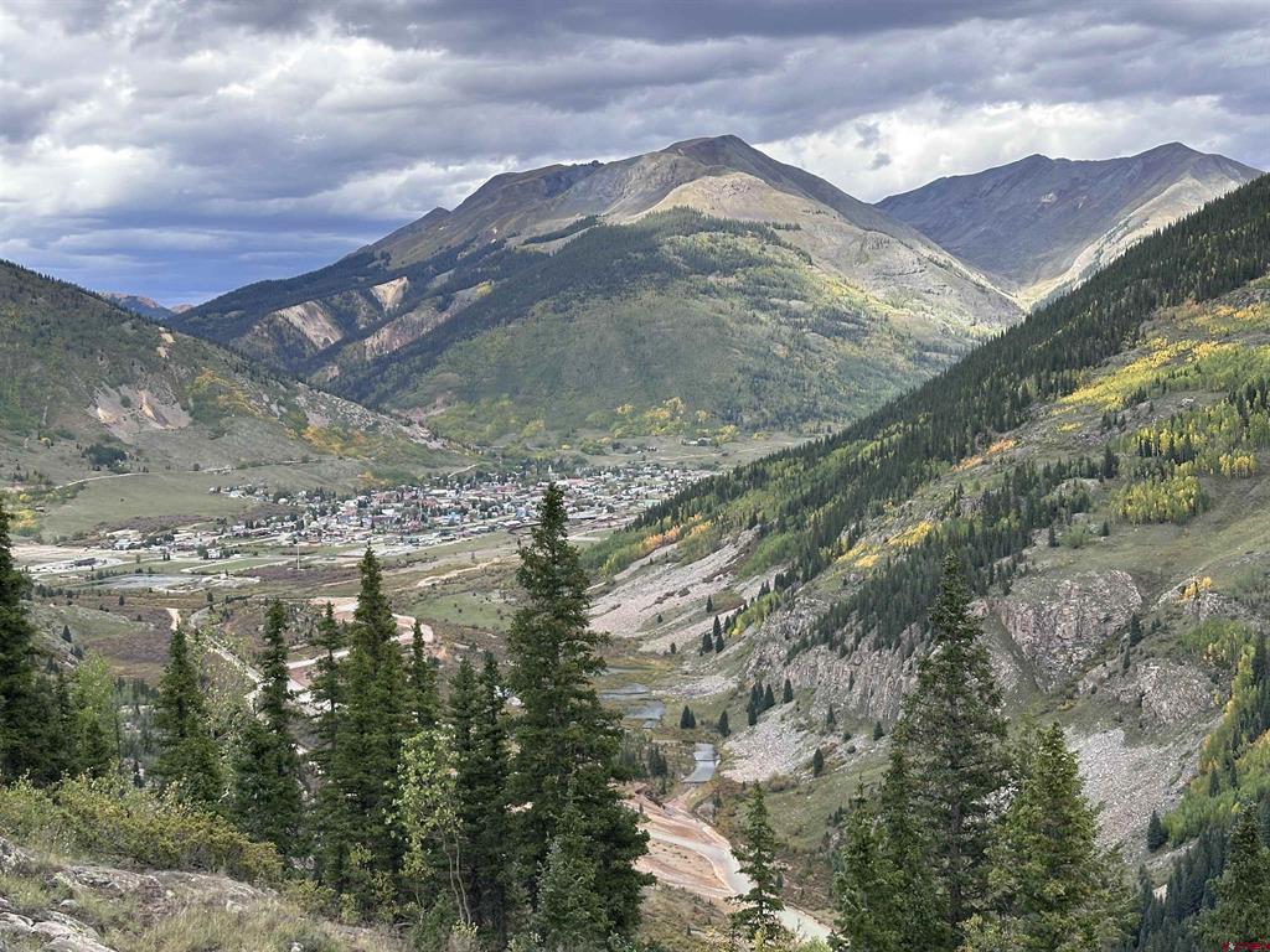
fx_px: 1761
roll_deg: +1.2
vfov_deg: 30.3
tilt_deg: -3.8
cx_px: 635
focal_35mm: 48
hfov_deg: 39.7
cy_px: 476
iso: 64
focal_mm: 6.86
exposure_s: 1/1242
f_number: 1.78
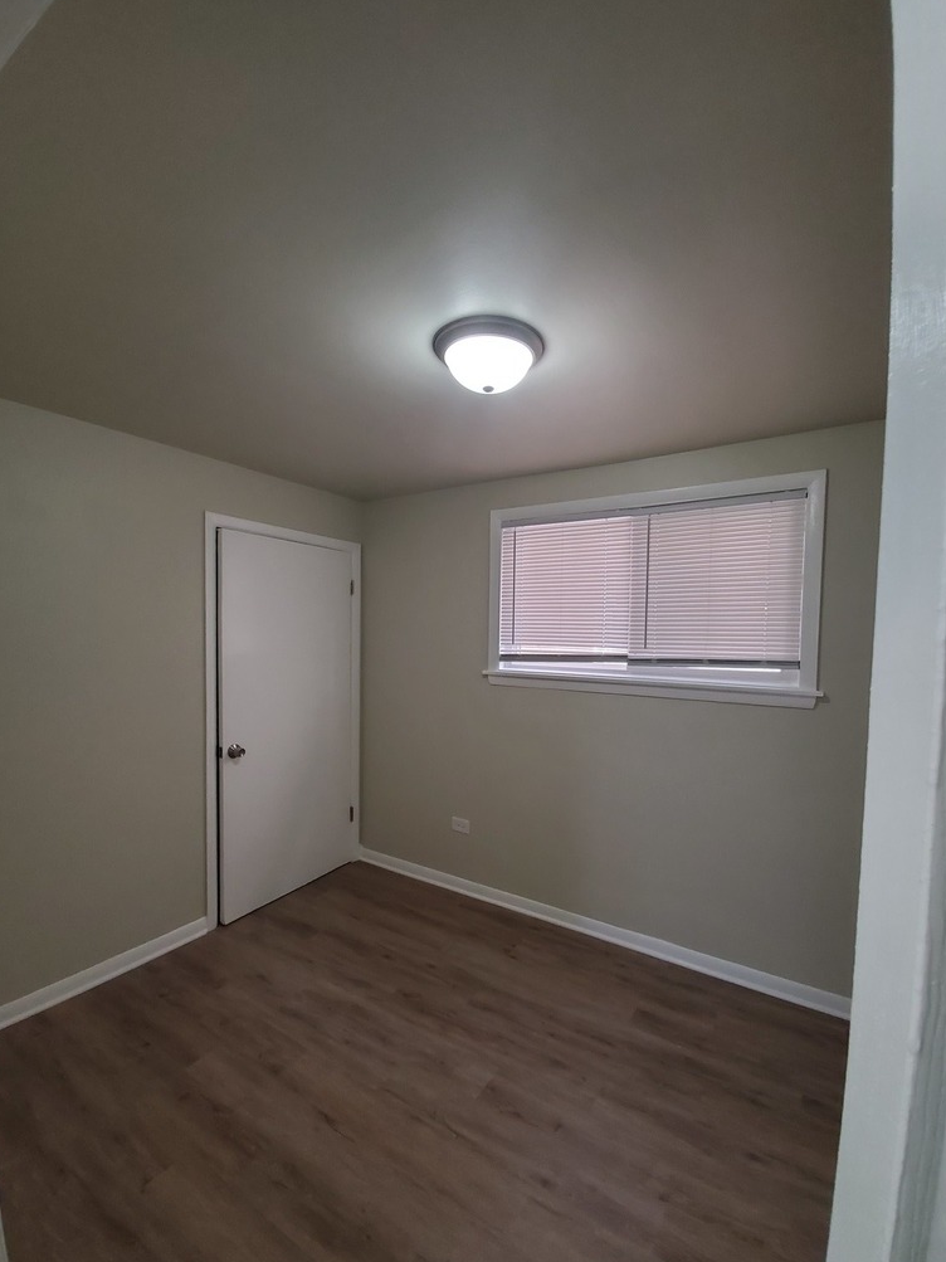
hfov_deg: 85.6
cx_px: 494
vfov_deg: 102.0
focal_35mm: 14
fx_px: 510
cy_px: 663
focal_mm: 1.8
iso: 200
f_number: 2.2
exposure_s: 1/59
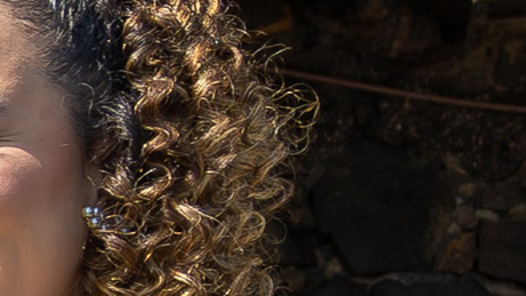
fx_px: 2273
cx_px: -751
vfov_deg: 7.2
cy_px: 589
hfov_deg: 11.0
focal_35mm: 163
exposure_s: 1/1250
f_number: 3.5
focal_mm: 16
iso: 160
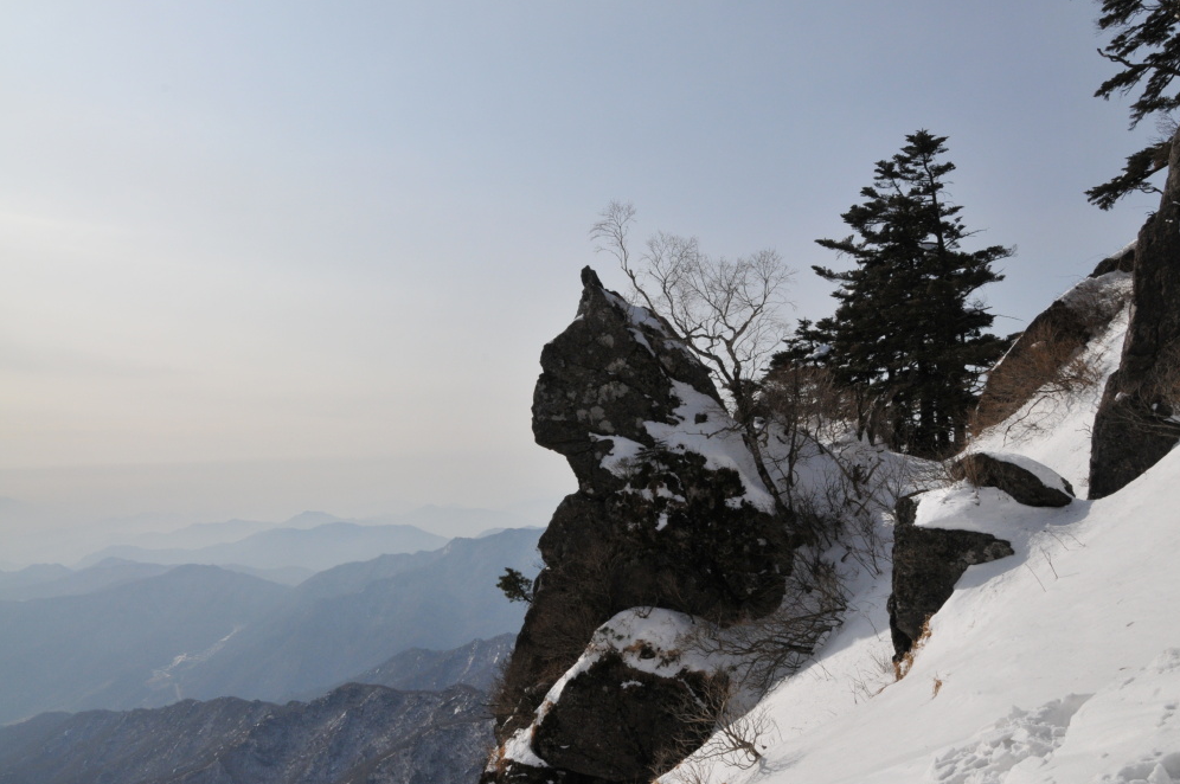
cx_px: 604
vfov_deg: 35.9
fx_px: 1212
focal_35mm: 37
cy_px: 399
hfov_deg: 51.9
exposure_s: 1/1250
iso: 640
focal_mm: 24
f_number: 18
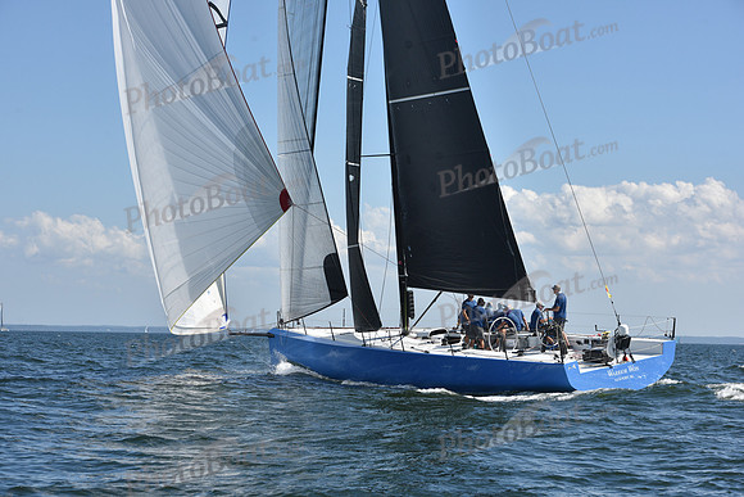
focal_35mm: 95
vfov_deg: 14.4
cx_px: 372
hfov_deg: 21.5
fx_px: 1964
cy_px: 248
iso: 320
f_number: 9
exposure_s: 1/1250
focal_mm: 95
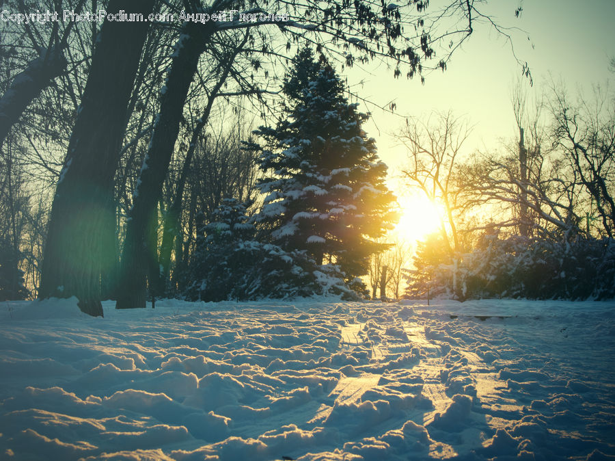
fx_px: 1065
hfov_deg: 32.2
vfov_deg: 24.4
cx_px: 308
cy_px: 230
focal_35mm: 60
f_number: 8
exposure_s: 1/125
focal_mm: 30
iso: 200
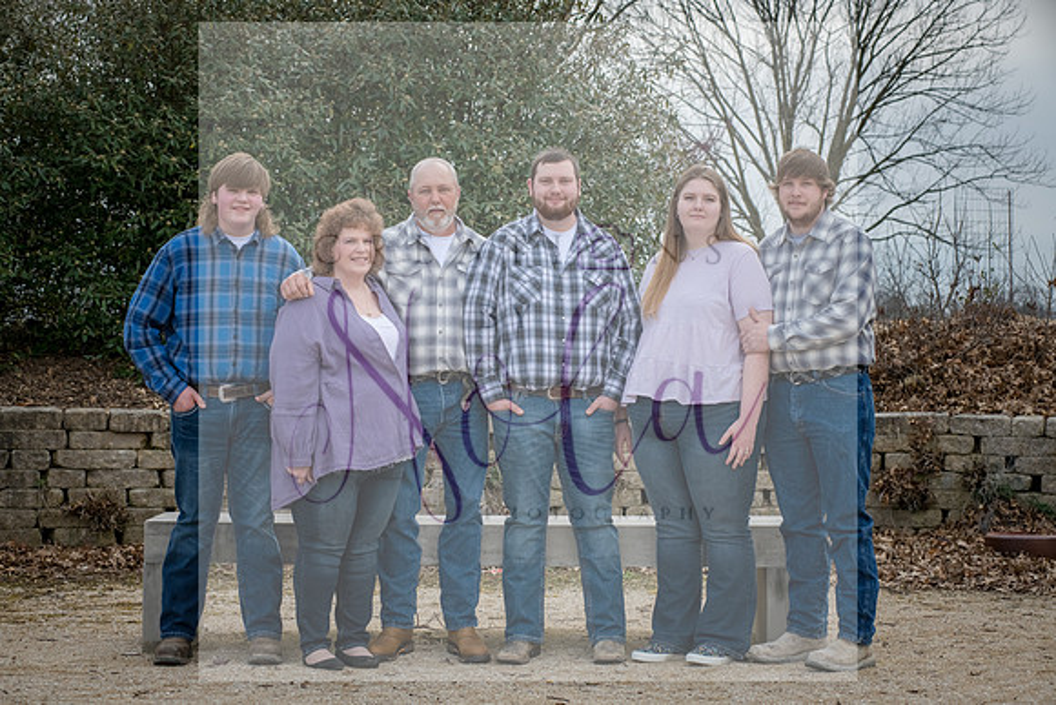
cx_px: 528
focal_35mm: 80
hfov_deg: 25.4
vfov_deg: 17.1
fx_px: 2347
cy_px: 352
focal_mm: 80
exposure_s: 1/640
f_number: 9
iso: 400
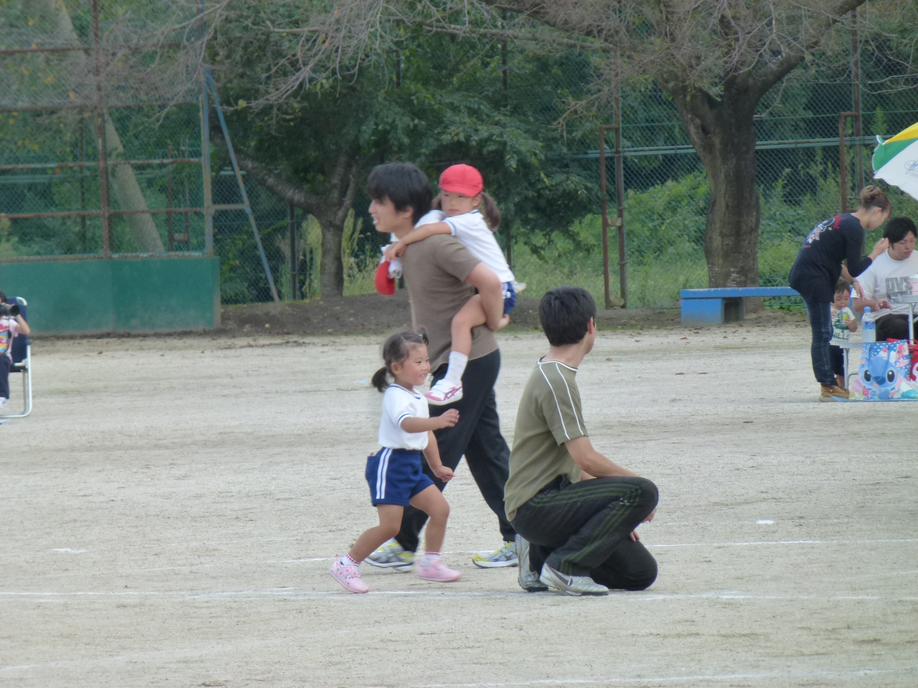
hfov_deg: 7.0
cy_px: 344
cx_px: 459
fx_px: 7558
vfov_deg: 5.2
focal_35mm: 285
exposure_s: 1/160
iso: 160
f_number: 5.7
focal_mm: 51
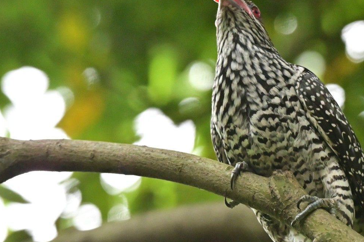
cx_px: 255
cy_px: 105
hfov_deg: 1.9
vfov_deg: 1.3
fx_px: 10810
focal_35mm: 1069
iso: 6400
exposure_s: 1/500
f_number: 8
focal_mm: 500
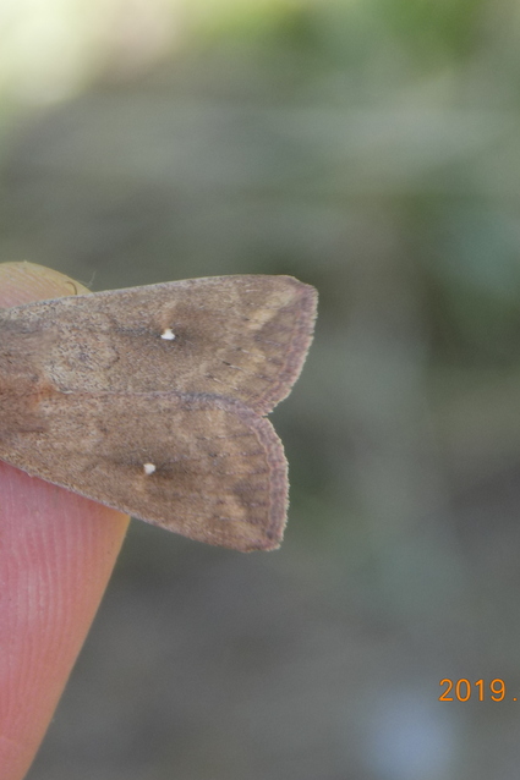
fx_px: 7088
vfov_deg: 6.3
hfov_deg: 4.2
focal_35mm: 327
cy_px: 390
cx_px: 140
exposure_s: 1/60
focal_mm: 41.8
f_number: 5.6
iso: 80
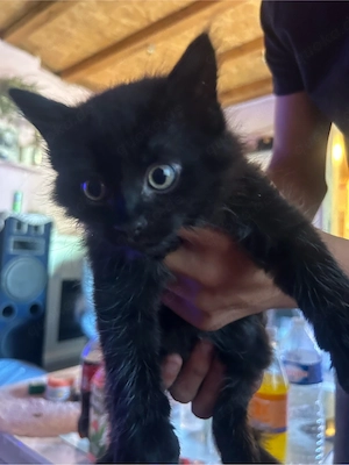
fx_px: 350
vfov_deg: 67.3
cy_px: 232
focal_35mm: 26
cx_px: 174
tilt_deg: +4.0
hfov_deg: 53.1
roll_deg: -2.4
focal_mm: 5.7
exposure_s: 1/38
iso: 640
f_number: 1.5
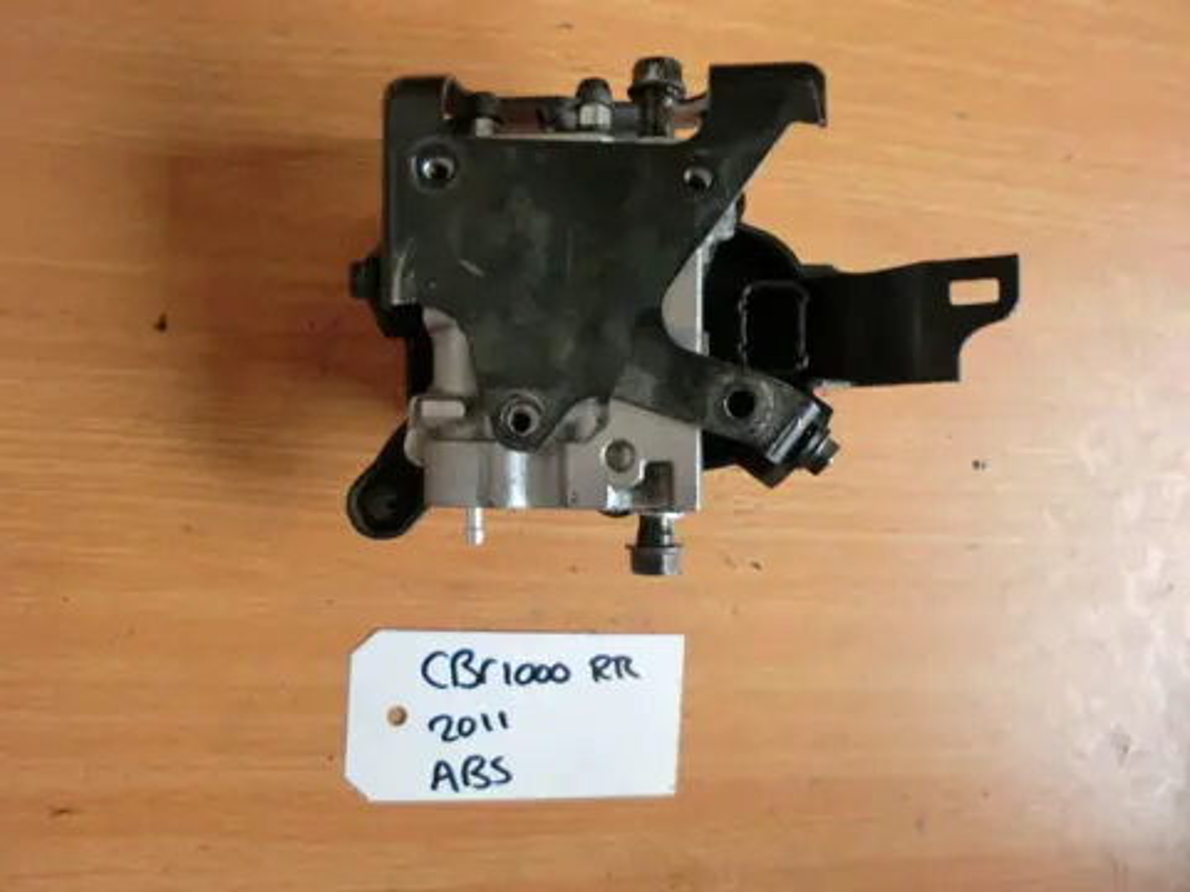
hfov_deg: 65.3
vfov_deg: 51.4
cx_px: 595
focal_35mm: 27
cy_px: 446
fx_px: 928
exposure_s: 1/60
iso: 160
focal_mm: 4.9
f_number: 3.2
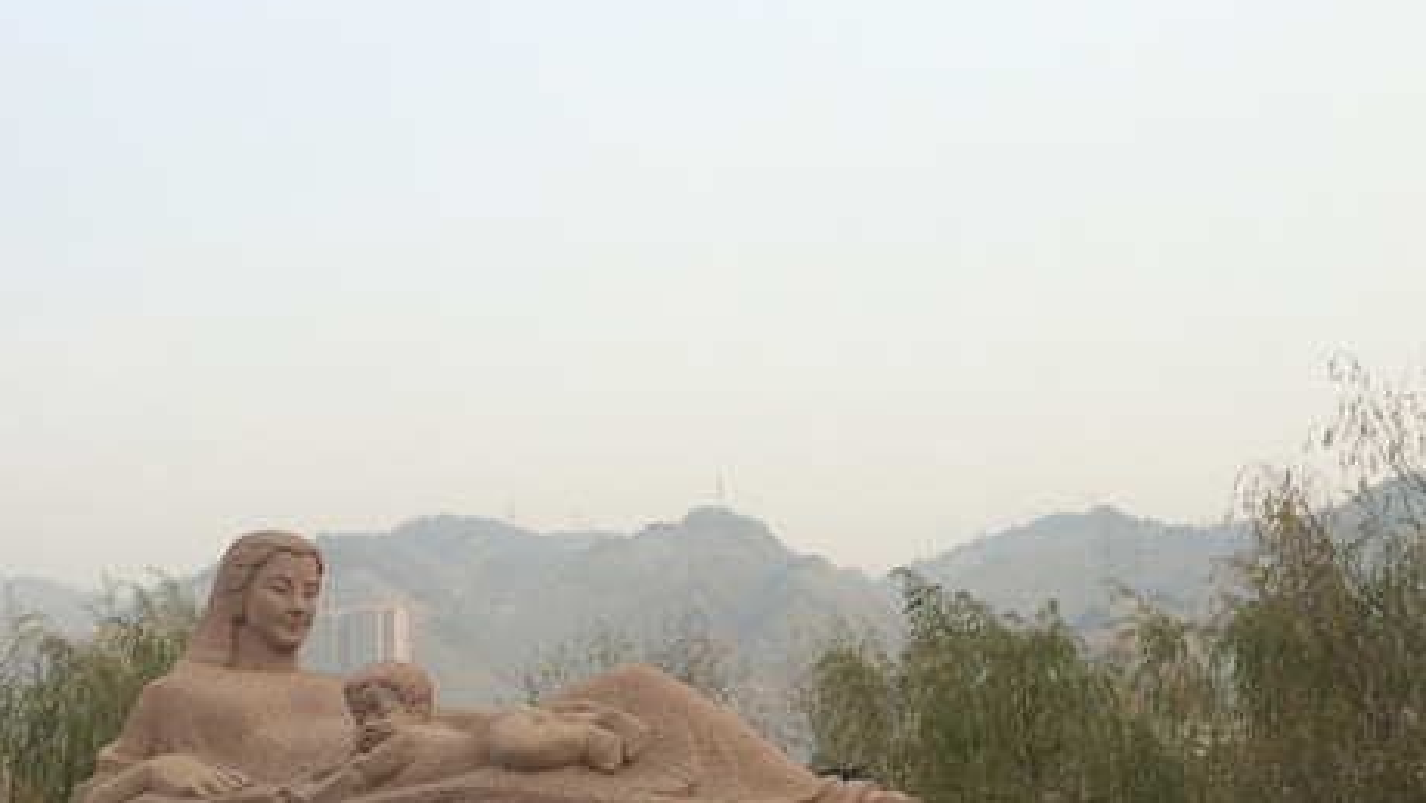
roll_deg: +3.2
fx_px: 1664
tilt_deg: +5.7
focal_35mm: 44
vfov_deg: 26.5
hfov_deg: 46.2
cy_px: 663
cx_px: 589
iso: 32
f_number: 2.2
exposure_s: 1/519
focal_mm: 4.15
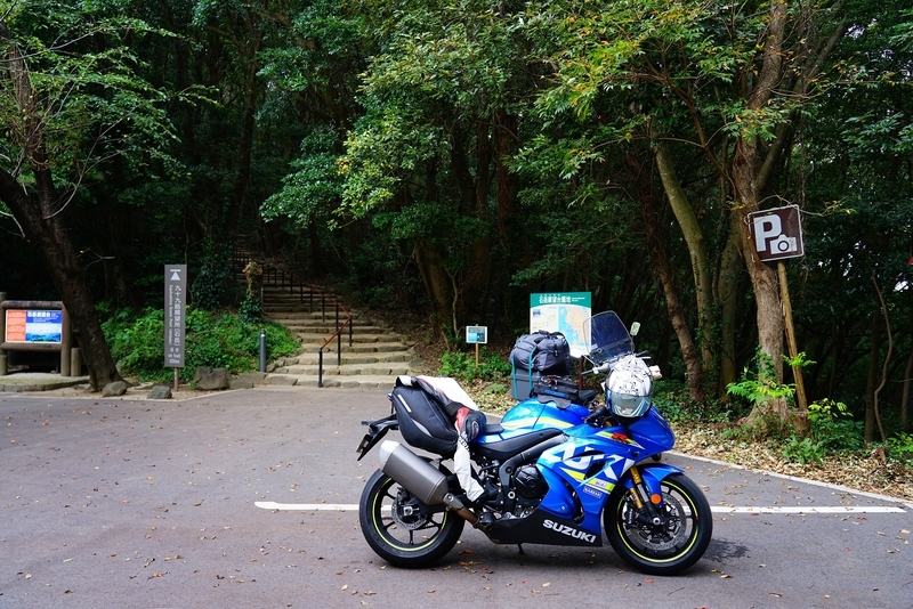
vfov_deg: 45.0
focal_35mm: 29
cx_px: 456
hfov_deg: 63.6
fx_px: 736
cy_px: 304
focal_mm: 29
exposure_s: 1/60
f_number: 4
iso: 200
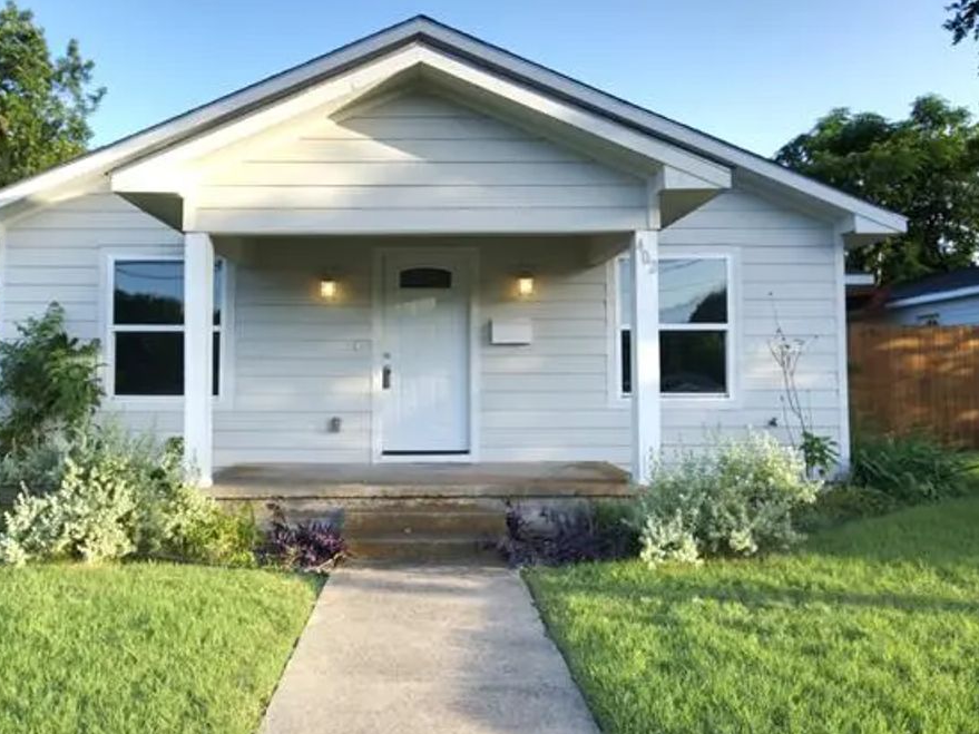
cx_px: 415
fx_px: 792
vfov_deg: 49.7
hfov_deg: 63.1
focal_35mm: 28
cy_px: 361
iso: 160
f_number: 8
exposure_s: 1/60
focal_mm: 16.6
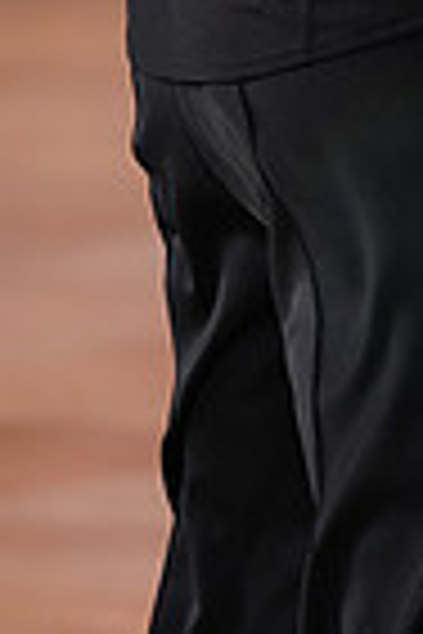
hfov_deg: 2.4
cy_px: -409
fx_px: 10151
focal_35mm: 576
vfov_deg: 3.6
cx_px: 799
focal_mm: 140
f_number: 3.2
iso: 3200
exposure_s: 1/640
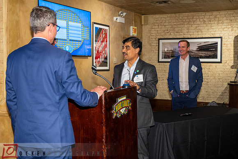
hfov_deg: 41.6
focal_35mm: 47
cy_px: 78
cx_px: 121
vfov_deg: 28.4
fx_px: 313
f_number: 4
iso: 2500
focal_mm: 42
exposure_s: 1/100
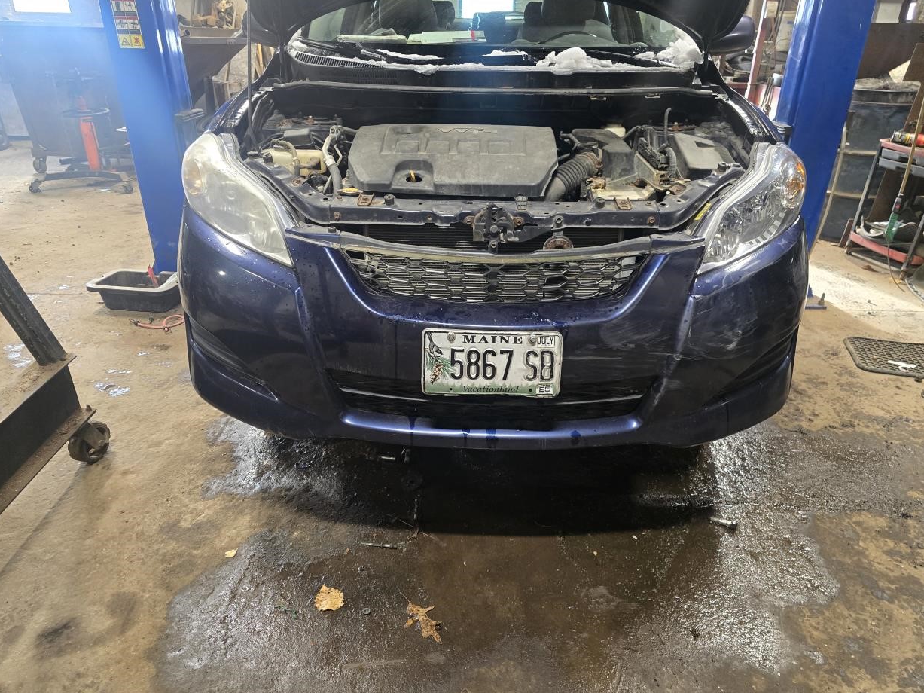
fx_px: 641
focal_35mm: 24
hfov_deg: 71.6
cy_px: 356
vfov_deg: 56.8
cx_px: 467
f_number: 1.7
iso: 1000
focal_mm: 6.3
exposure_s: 1/120
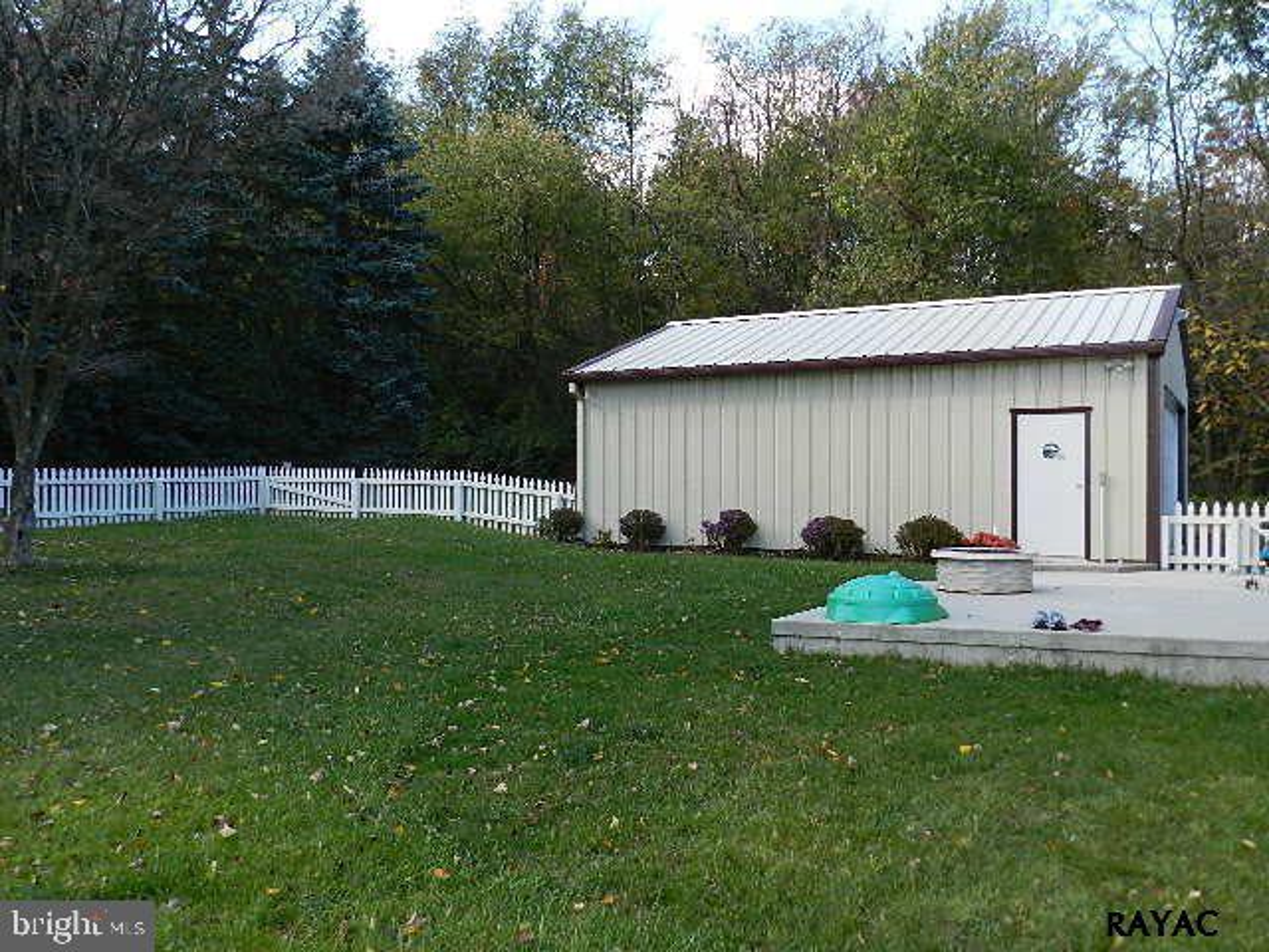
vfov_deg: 44.2
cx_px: 634
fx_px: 1173
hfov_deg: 56.8
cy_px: 476
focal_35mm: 32
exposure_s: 1/250
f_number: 3.7
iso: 160
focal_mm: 5.6
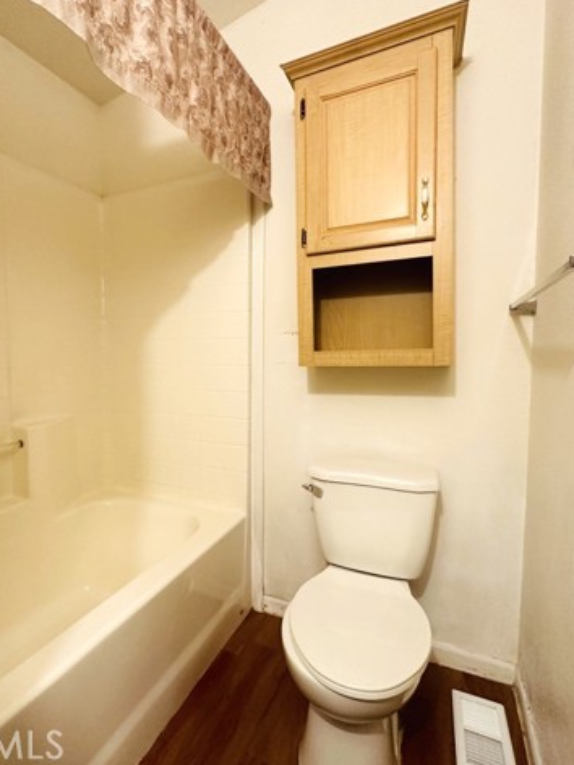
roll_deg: +0.1
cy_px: 379
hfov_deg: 67.7
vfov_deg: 84.7
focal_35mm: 19
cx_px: 217
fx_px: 420
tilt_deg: -2.5
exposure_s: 1/60
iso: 400
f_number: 2.2
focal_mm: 2.22
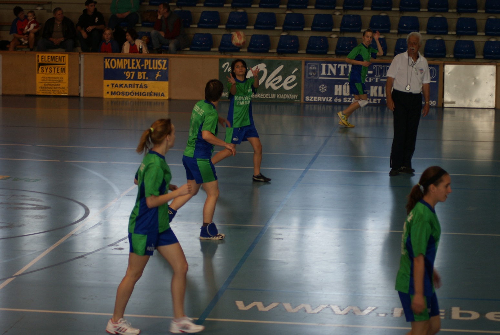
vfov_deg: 13.1
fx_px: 1460
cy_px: 168
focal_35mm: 105
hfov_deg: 19.4
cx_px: 250
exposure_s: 1/125
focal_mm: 70
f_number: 4
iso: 200
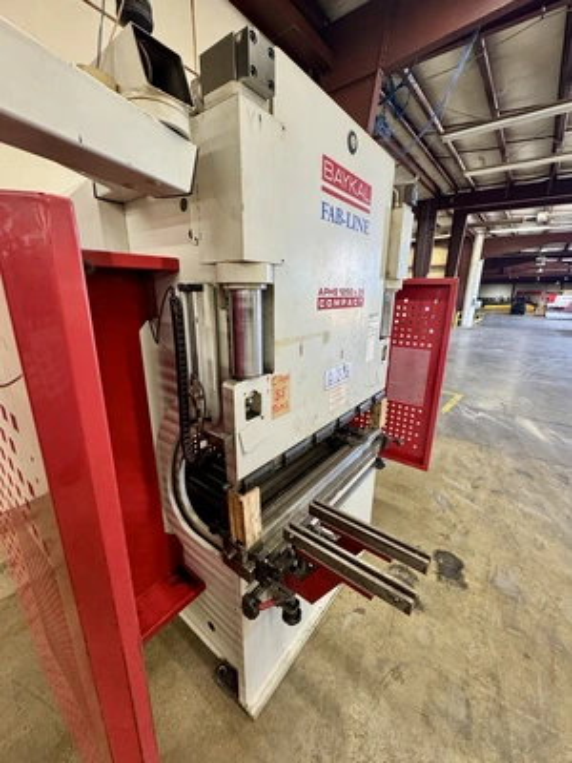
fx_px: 308
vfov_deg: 102.1
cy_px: 382
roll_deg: -1.3
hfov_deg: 85.7
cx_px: 286
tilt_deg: -16.7
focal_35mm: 14
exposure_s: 1/120
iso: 250
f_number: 2.2
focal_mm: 2.22
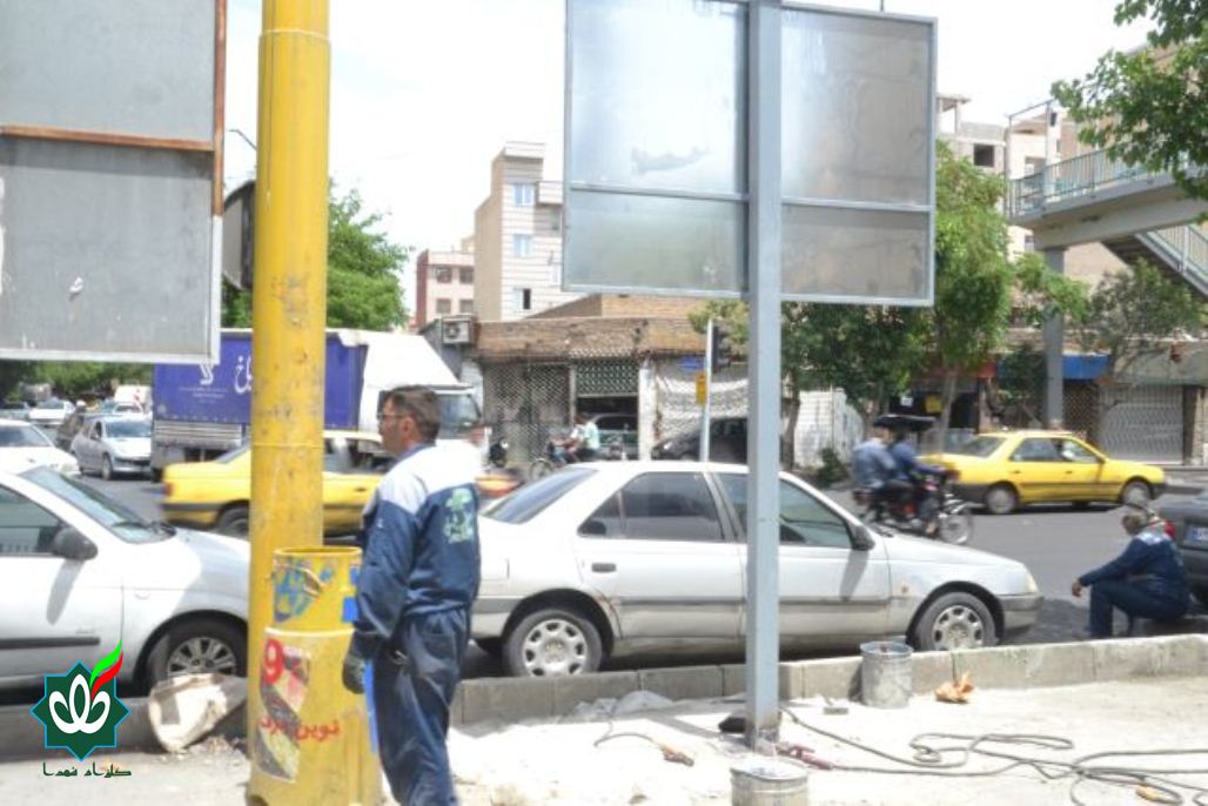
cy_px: 403
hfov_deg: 53.1
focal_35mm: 36
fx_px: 1208
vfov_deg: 36.9
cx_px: 604
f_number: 25
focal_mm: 24
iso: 800
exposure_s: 1/50
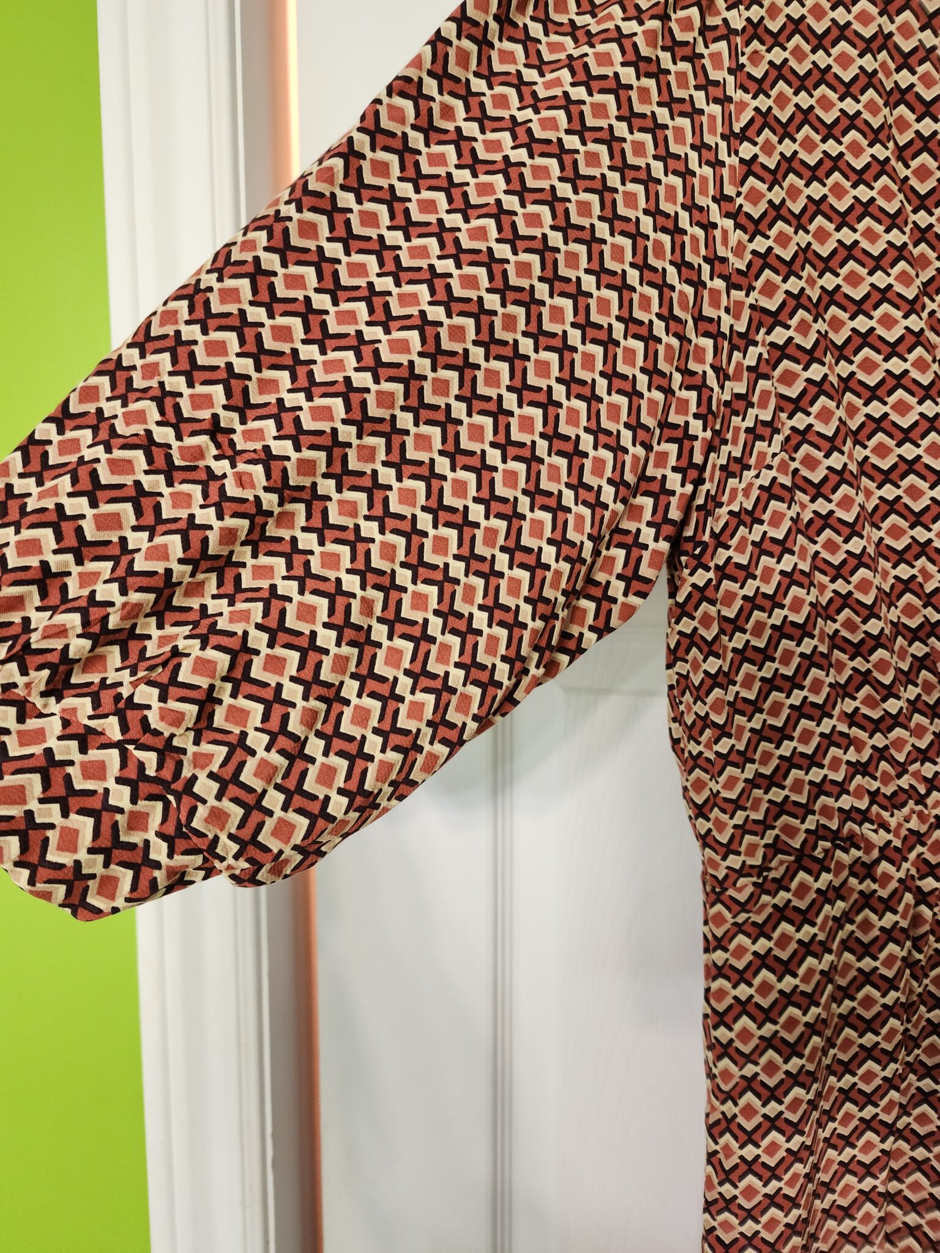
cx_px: 470
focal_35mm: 23
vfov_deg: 73.9
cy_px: 626
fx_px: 833
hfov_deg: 58.9
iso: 320
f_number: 1.8
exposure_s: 1/120
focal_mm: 6.4
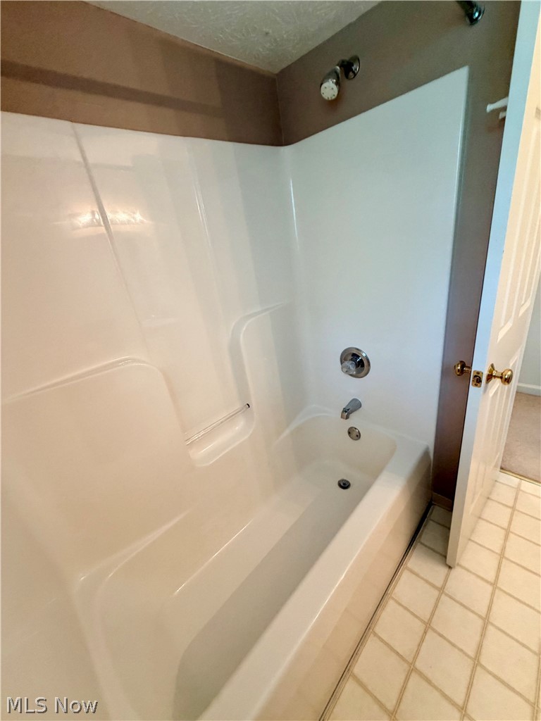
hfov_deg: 85.7
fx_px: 292
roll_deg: +9.1
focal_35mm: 14
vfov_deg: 102.1
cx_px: 270
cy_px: 360
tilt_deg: -22.6
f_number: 2.2
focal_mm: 2.22
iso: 250
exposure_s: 1/60
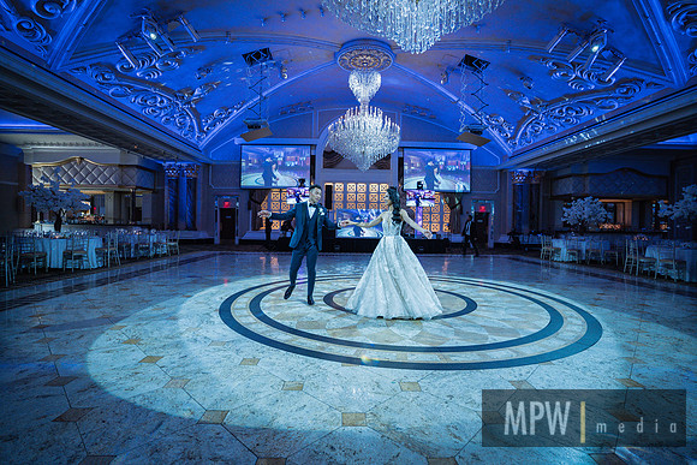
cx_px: 348
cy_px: 232
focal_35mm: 17
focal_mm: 17
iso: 1600
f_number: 2.8
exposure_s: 1/250
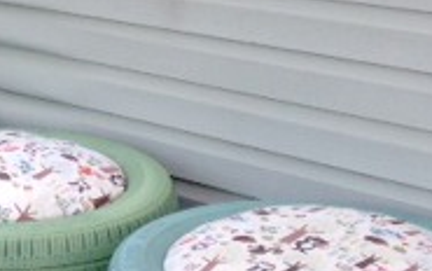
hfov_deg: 16.9
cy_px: 39
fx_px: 1355
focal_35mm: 115
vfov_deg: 11.4
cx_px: -149
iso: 50
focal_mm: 4.12
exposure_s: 1/149
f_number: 2.4
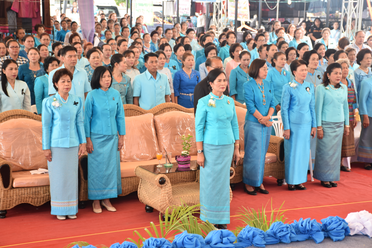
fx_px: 806
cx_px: 186
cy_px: 124
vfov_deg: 17.5
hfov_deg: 26.0
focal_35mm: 78
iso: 400
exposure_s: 1/125
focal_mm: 52
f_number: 5.6
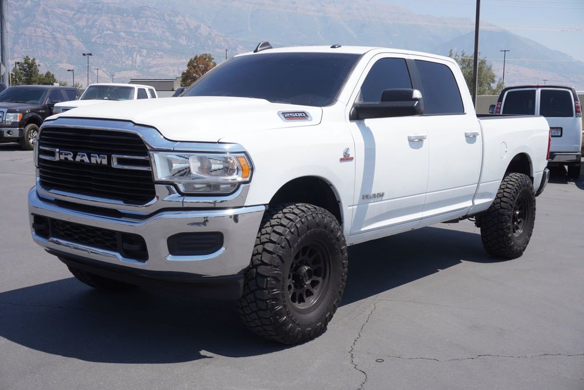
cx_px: 292
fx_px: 706
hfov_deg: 44.9
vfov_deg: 30.9
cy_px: 195
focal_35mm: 44
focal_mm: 29
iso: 100
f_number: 9
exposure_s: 1/200
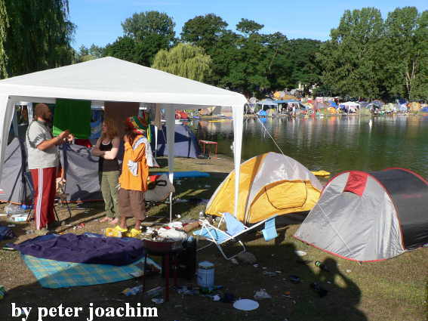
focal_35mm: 35
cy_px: 160
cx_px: 214
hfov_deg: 52.6
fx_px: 433
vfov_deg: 40.7
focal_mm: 6
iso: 64
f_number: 4.5
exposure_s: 1/400
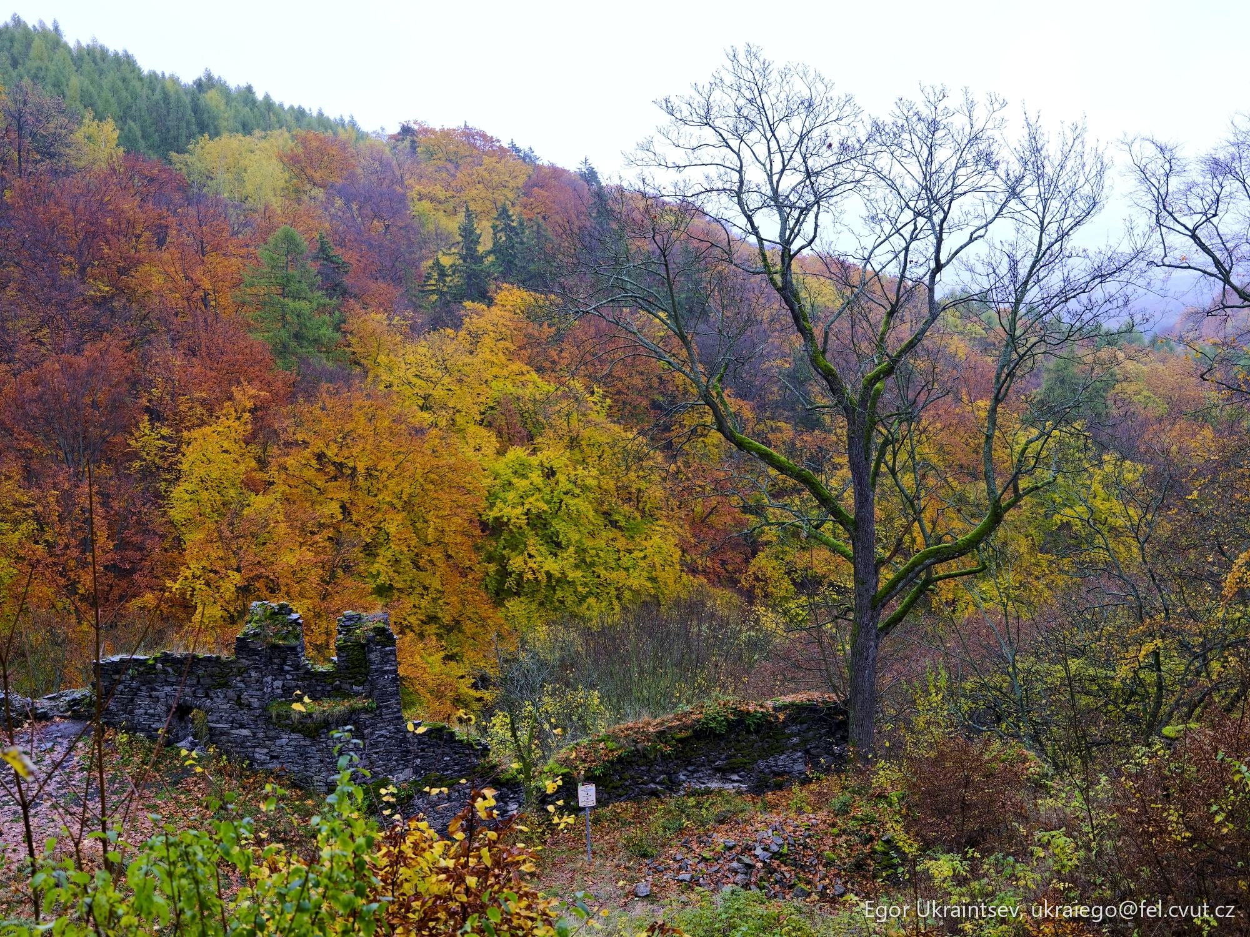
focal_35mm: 41
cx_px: 625
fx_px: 1481
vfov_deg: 35.1
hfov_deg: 45.8
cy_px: 468
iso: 400
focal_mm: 51.8
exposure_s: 1/50
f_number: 5.6
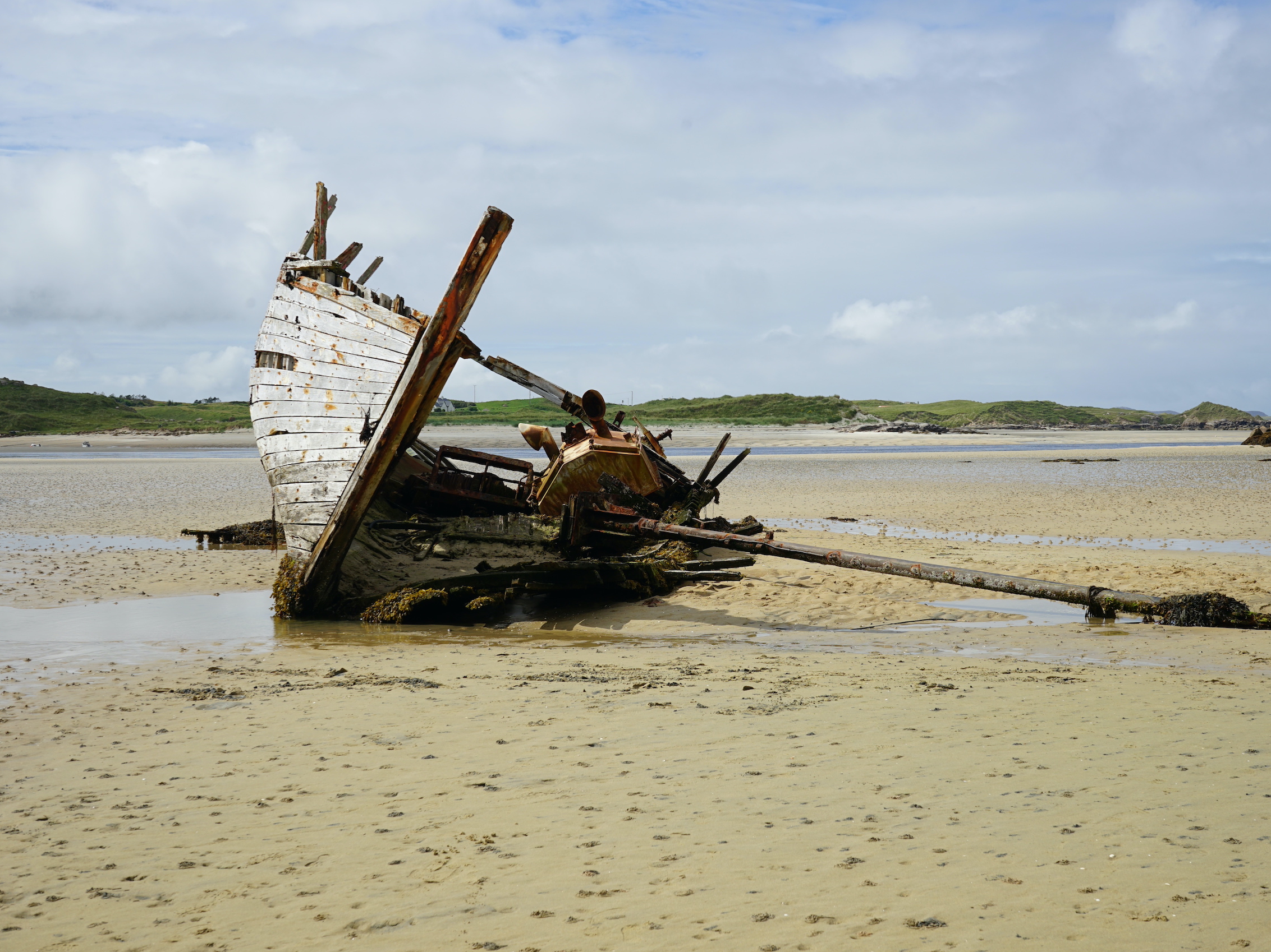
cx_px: 704
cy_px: 475
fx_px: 1836
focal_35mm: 50
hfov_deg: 38.1
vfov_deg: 29.1
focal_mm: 46
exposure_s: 1/200
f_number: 11
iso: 100
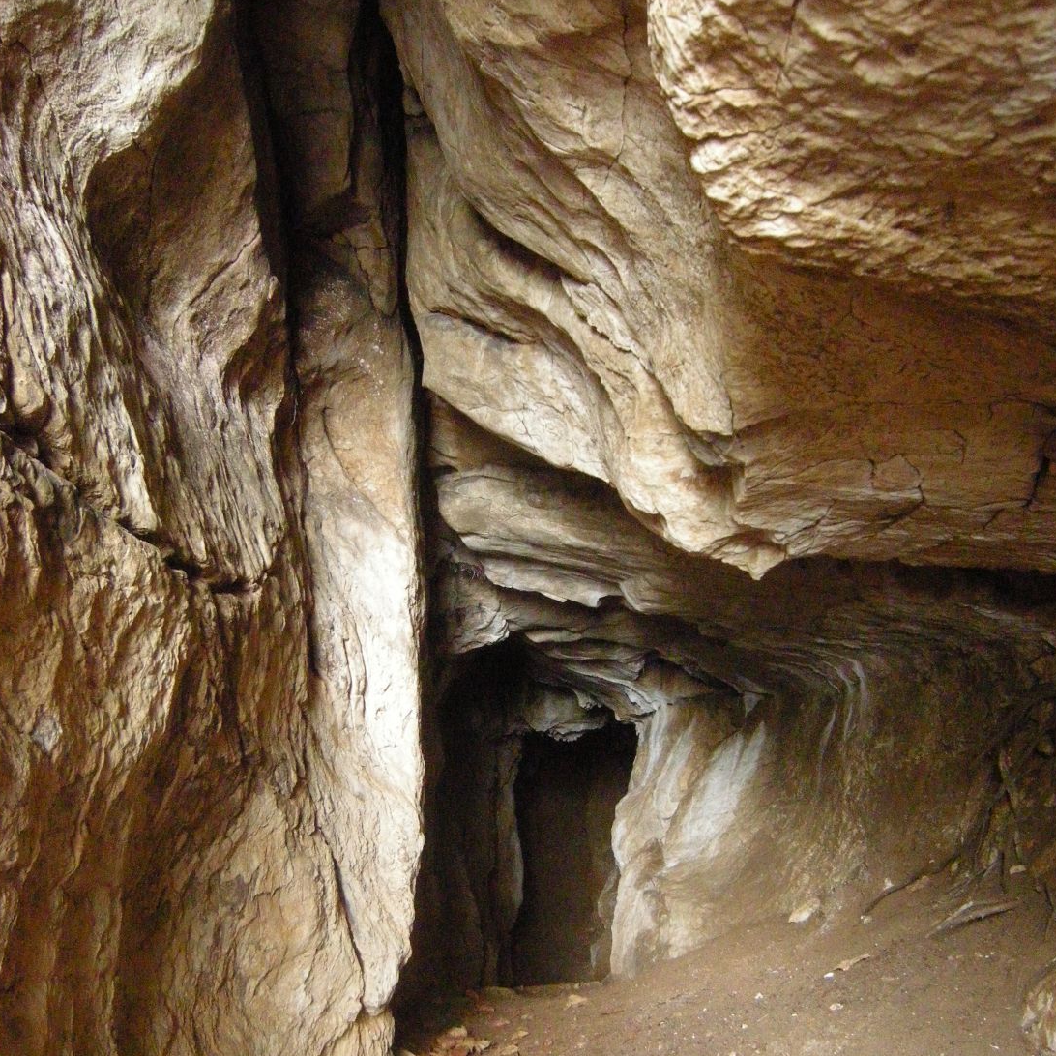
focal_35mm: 34
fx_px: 1173
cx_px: 530
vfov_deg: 48.0
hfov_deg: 48.5
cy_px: 660
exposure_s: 1/1.4
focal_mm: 4.7
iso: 800
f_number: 2.8
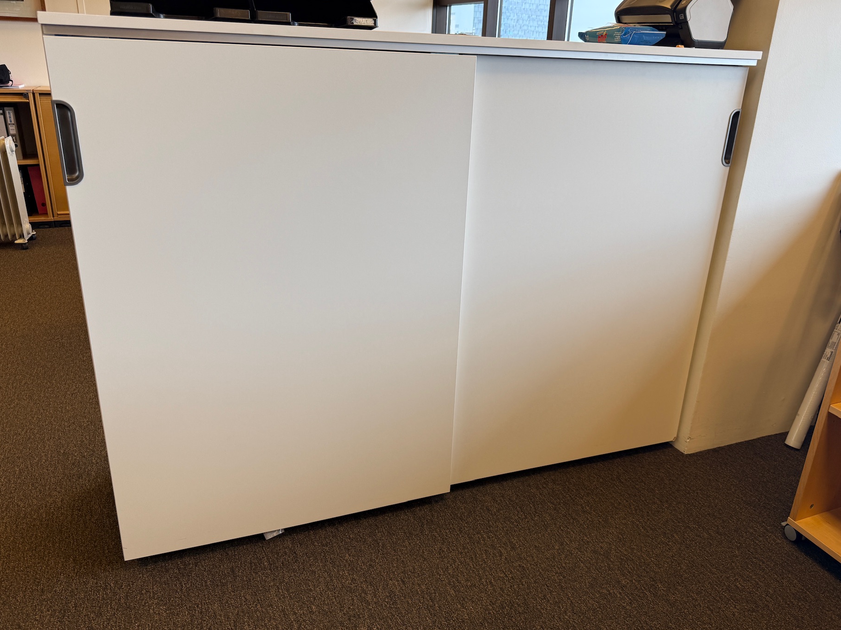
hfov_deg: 65.3
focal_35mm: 27
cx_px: 448
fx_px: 656
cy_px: 307
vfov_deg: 51.3
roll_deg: -3.2
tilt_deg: -20.5
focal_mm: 6.76
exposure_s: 1/145
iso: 50
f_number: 1.78
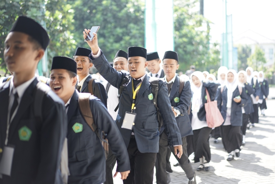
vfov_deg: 24.6
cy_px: 92
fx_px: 420
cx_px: 138
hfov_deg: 36.2
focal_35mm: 55
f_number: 1.8
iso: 125
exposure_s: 1/500
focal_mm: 55
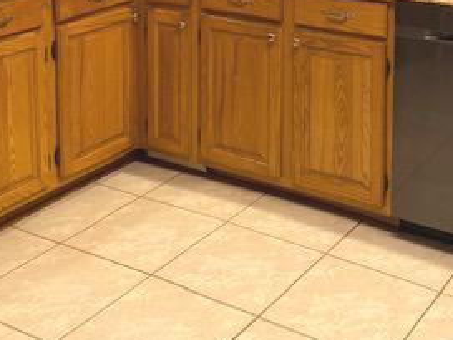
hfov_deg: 31.4
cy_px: -48
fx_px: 799
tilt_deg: -9.0
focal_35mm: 61
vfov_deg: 22.5
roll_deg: -0.7
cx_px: 307
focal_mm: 4.25
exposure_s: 1/60
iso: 125
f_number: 1.8
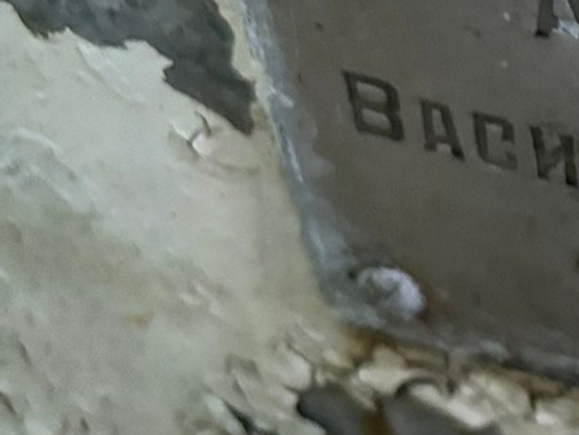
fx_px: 1523
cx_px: 951
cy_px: 144
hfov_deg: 18.3
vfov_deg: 16.2
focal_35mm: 91
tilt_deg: -51.5
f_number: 1.6
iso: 500
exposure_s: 1/44
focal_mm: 5.96
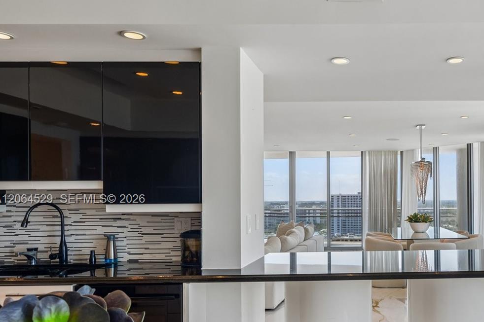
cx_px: 386
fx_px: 417
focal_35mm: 31
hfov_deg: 56.0
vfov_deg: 42.0
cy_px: 200
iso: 200
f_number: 9
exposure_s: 1/80
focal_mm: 19
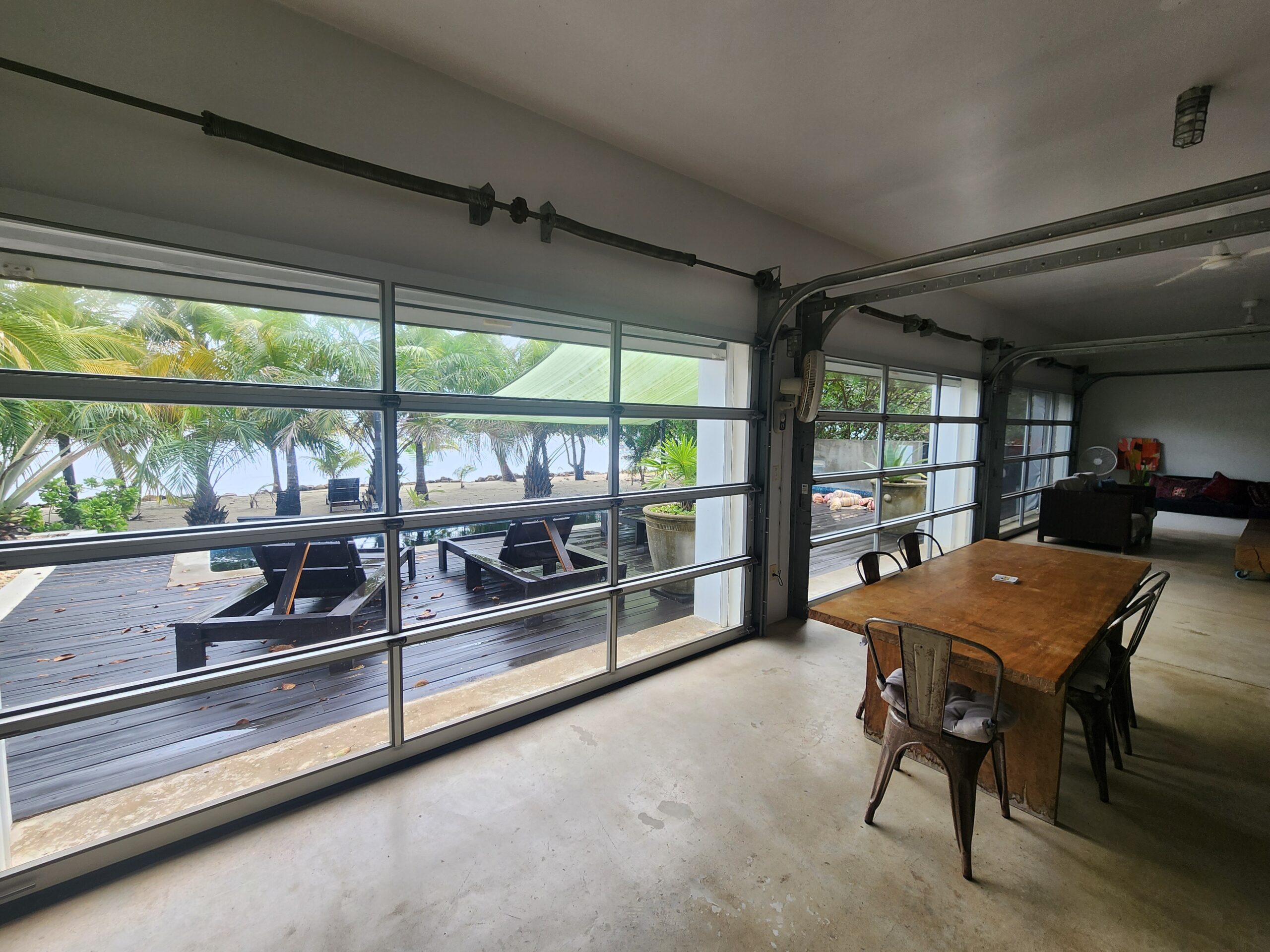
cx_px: 635
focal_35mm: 13
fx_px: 477
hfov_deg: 106.2
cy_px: 476
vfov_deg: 89.9
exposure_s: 1/120
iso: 50
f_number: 2.2
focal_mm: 2.2
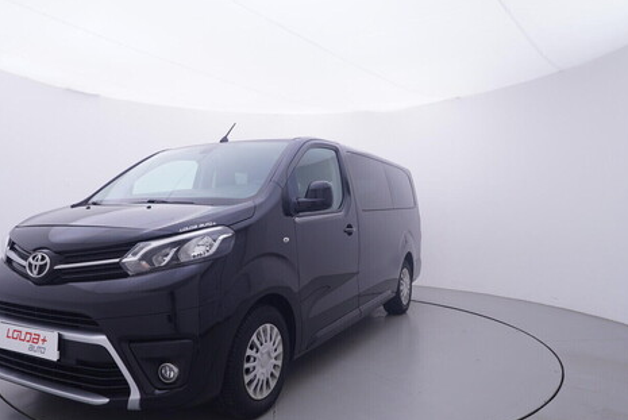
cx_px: 282
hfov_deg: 68.0
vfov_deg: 48.5
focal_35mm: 27
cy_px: 241
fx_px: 464
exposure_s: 1/80
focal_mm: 15
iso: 200
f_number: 5
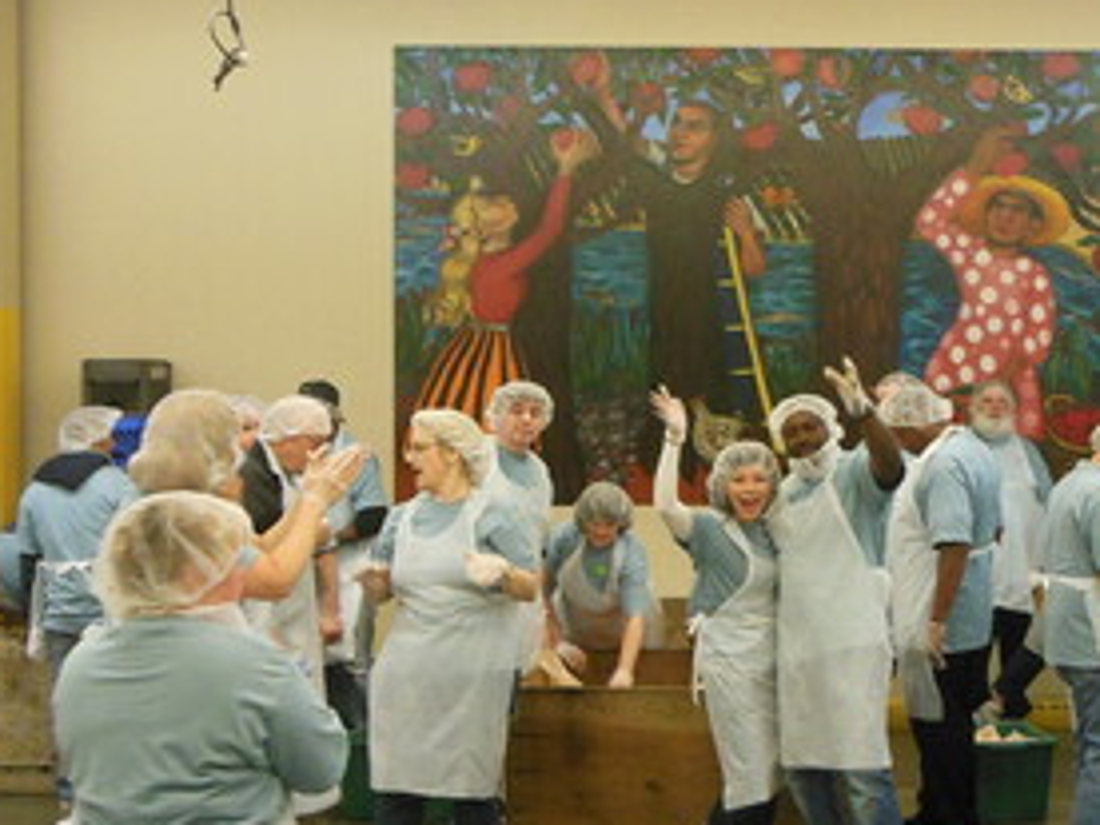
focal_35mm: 71
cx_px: 907
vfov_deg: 20.7
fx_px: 2256
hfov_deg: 26.8
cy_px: 414
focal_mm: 5.2
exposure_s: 1/30
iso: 400
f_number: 3.3
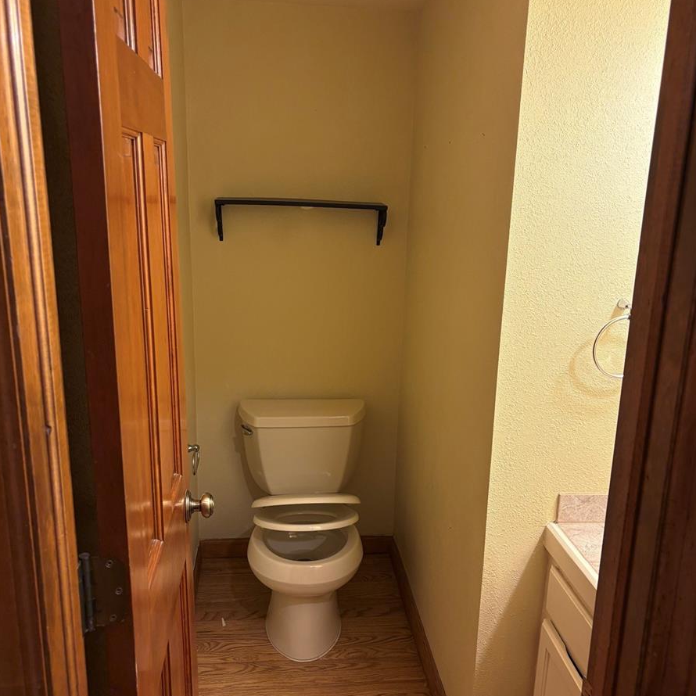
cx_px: 350
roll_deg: -0.8
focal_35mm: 31
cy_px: 364
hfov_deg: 52.5
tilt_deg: -13.7
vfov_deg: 52.5
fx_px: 705
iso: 125
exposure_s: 1/60
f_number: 1.6
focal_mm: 5.96
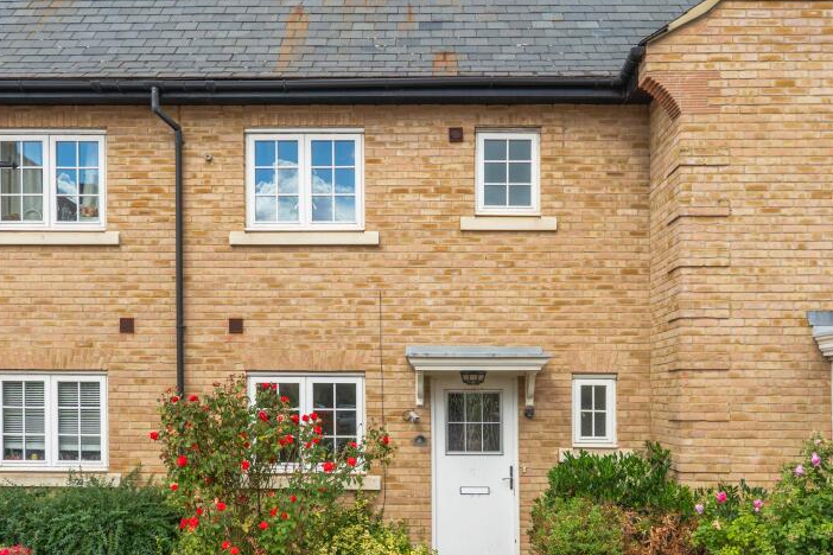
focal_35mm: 36
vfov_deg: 37.1
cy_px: 276
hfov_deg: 53.4
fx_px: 827
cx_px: 384
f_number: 8
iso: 320
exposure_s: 1/125
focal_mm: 24.5
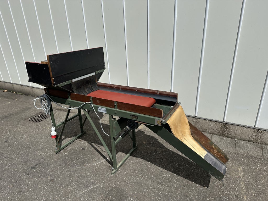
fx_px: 186
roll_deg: +2.1
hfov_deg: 71.6
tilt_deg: -22.9
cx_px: 134
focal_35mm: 24
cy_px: 100
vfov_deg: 56.8
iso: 80
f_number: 1.78
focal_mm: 6.86
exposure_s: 1/9709
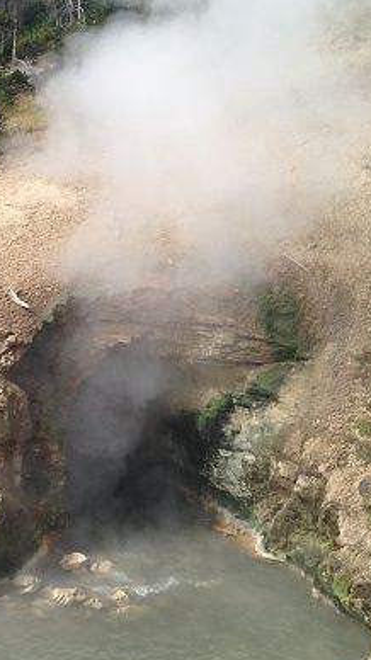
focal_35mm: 59
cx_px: 63
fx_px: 1033
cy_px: 371
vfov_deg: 35.4
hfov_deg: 20.1
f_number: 2.4
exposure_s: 1/1151
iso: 50
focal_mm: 4.28
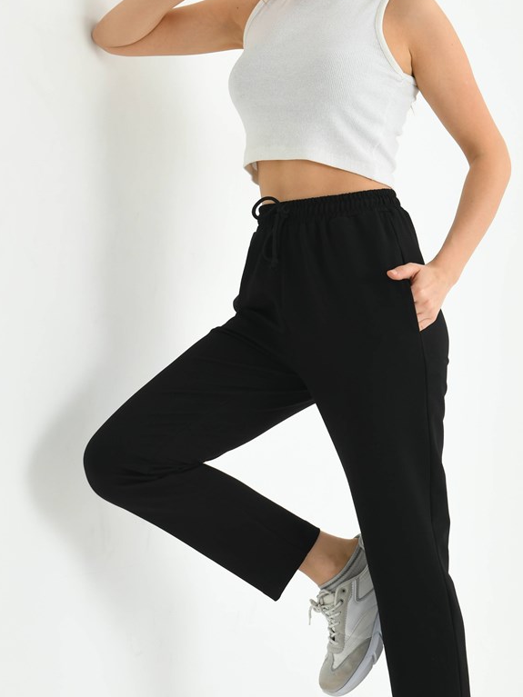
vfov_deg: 24.7
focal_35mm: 79
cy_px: 376
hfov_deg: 18.6
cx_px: 318
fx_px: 1592
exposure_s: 1/125
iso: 160
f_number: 5.6
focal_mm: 42
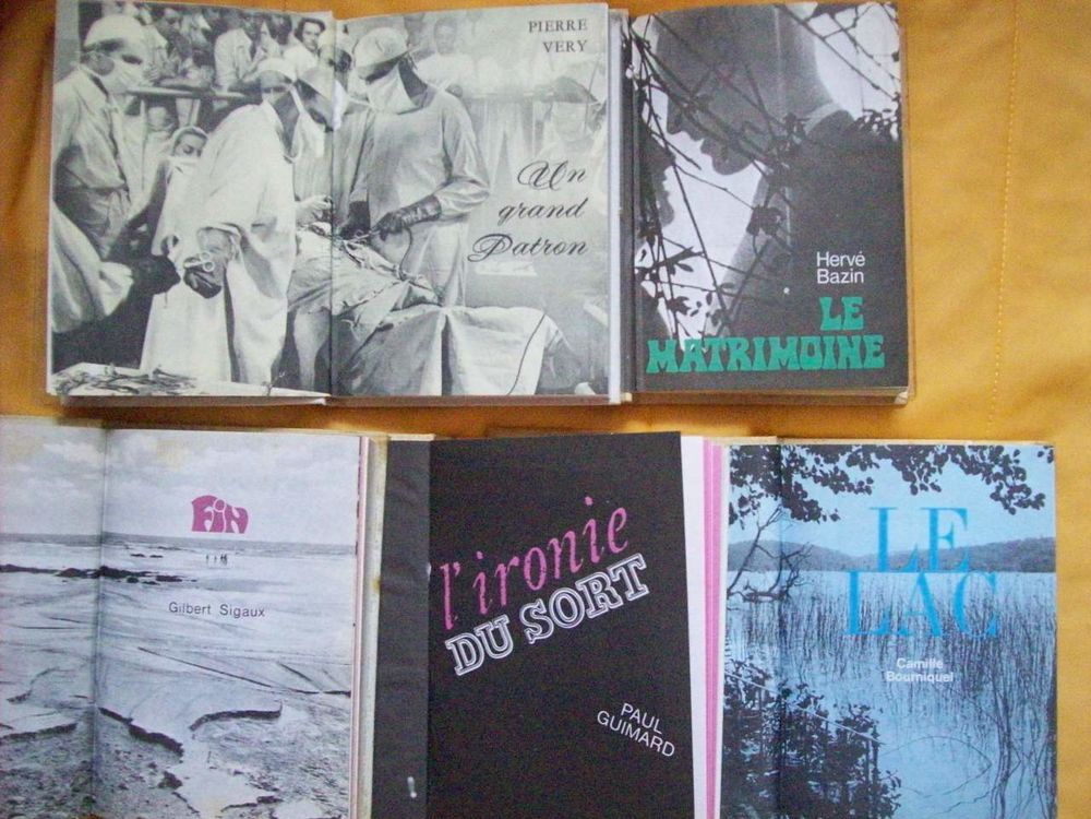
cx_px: 546
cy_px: 410
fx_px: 1135
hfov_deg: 51.4
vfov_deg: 39.7
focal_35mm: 36
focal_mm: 6
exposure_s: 1/21.7
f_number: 2.7
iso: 800
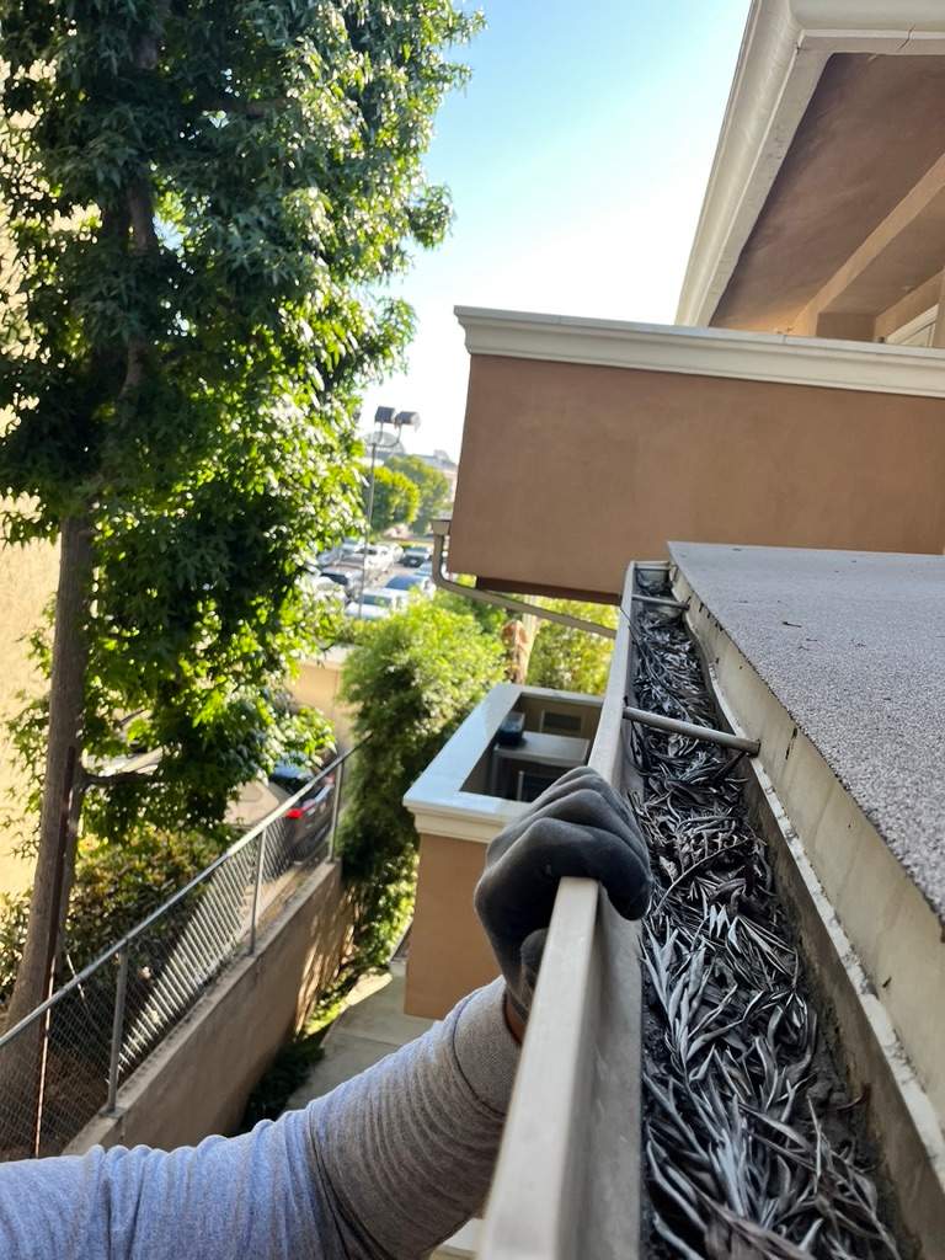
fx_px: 946
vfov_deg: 67.3
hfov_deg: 53.1
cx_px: 472
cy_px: 630
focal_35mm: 26
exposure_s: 1/447
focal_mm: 5.1
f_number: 1.6
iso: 50
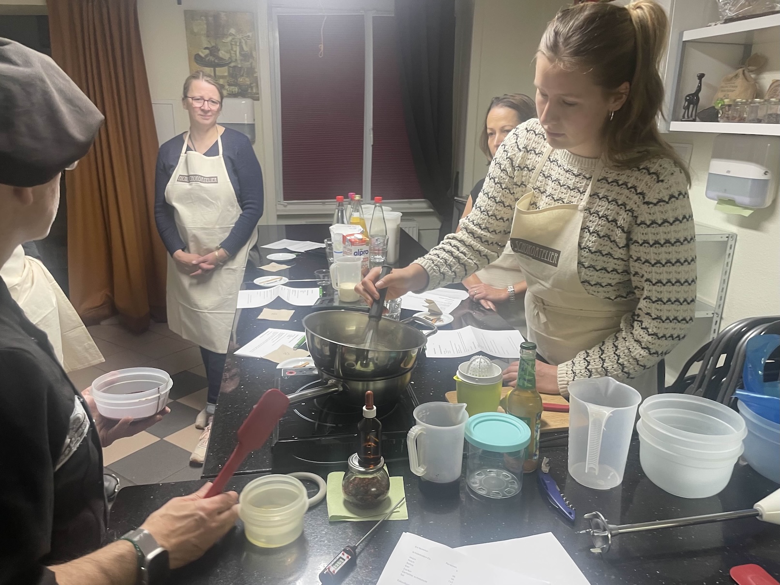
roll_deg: -0.6
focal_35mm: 26
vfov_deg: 53.1
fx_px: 586
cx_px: 390
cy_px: 292
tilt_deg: -16.6
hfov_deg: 67.3
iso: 100
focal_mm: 4.2
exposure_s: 1/50
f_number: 1.6
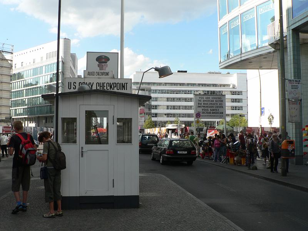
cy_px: 116
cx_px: 154
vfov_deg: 39.7
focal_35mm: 36
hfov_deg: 51.4
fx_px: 320
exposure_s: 1/400
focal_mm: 6
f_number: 4
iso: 80
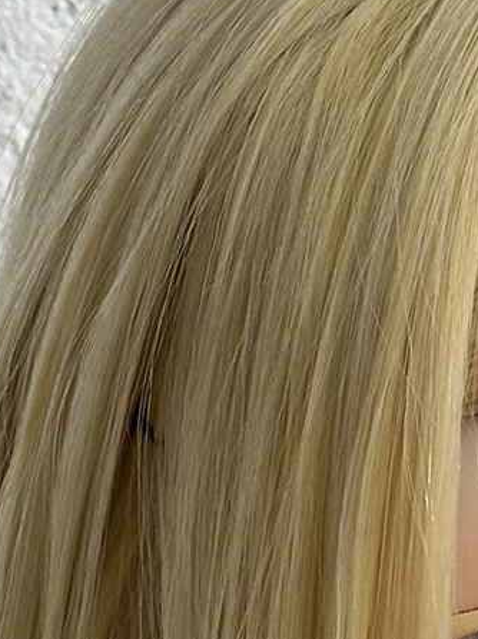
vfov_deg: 9.7
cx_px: 594
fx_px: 3704
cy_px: 817
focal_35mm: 201
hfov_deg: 7.3
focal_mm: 6.86
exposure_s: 1/100
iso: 160
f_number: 1.78
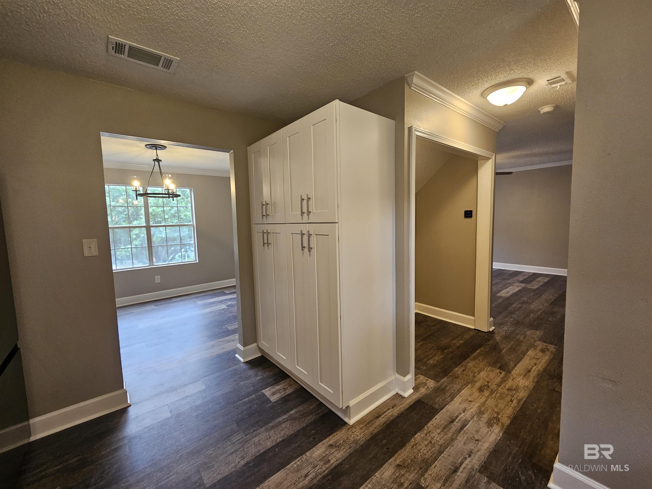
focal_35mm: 13
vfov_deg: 89.9
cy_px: 244
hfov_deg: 106.2
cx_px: 326
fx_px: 245
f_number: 2.2
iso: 160
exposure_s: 1/60
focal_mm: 2.2
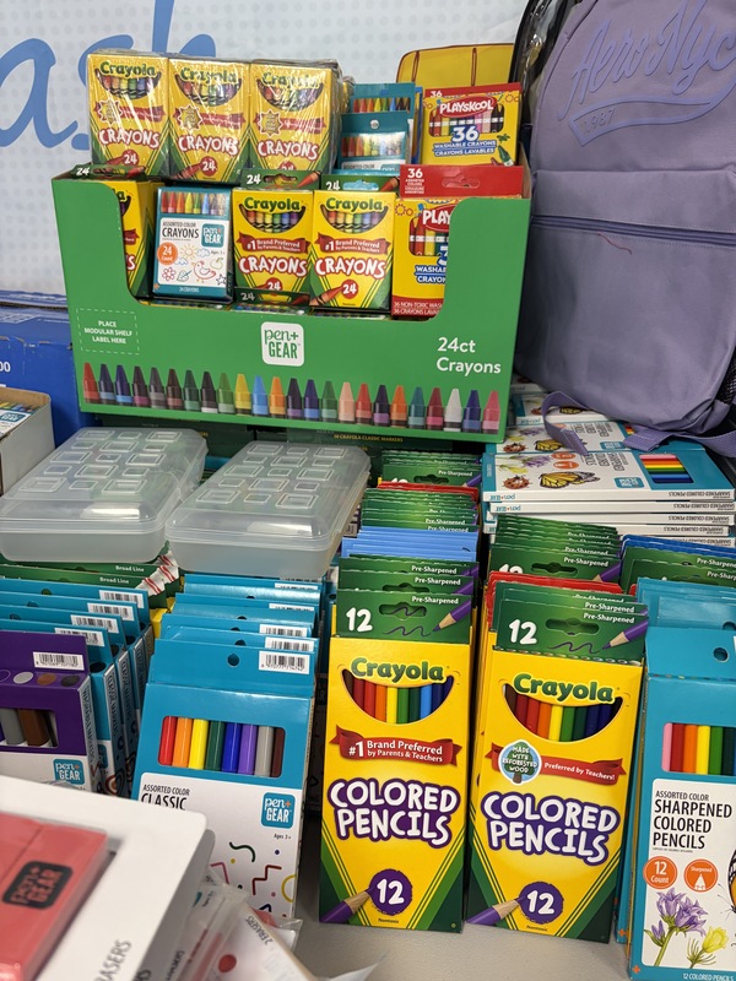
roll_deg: +1.3
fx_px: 737
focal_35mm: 26
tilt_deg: -21.6
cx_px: 368
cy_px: 490
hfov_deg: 53.1
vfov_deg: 67.3
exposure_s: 1/60
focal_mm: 5.96
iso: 100
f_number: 1.6
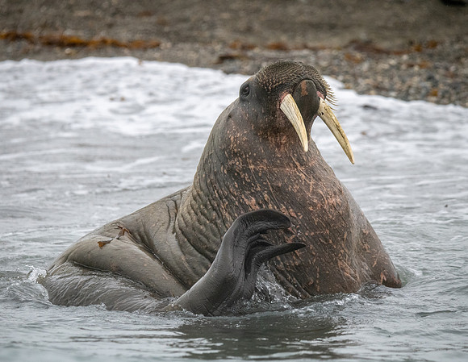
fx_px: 5308
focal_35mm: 388
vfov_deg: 3.9
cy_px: 187
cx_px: 213
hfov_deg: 5.0
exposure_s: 1/2000
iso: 3200
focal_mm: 340
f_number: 6
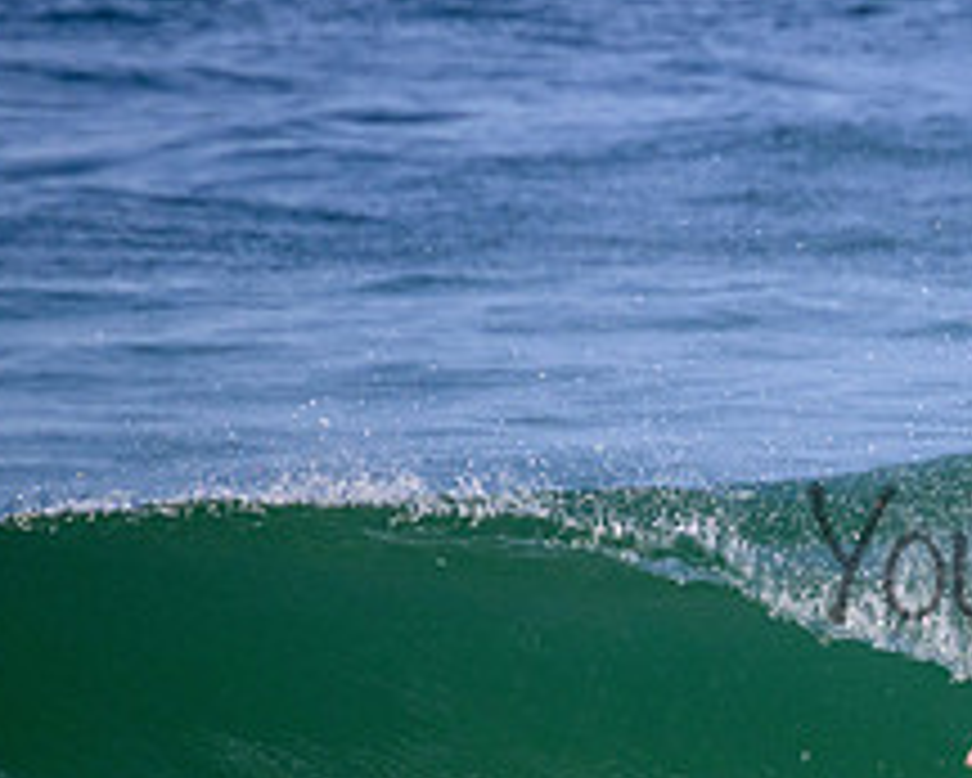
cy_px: 515
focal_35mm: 2013
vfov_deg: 0.8
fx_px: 57935
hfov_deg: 1.0
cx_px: 1274
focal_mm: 800
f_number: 11
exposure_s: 1/2000
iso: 1400
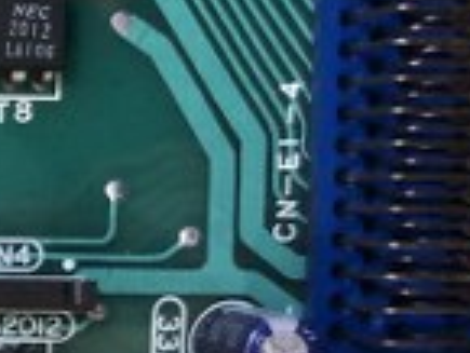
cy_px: 282
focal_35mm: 116
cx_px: -428
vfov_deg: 12.7
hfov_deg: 14.5
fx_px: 1576
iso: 100
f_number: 1.8
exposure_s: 1/11
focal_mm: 3.99
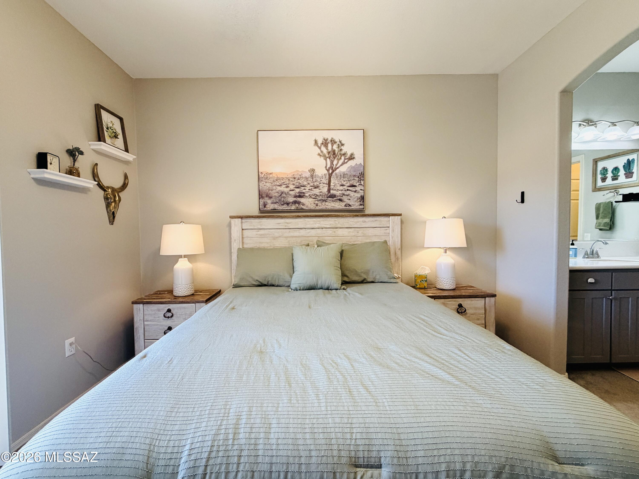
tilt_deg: -2.0
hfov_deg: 102.1
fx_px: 258
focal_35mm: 14
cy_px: 240
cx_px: 320
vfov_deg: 85.7
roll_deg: -0.6
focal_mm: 2.22
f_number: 2.2
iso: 250
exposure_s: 1/120
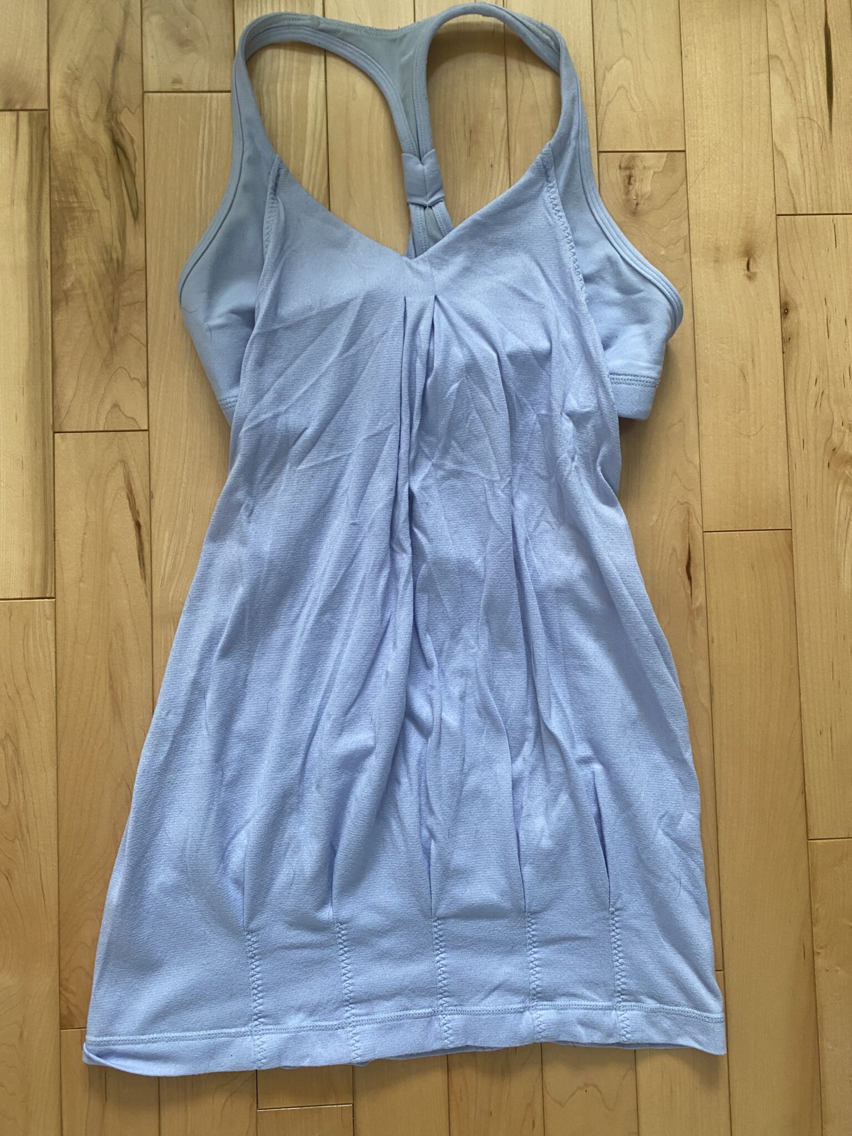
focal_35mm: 26
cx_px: 426
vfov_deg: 67.3
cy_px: 568
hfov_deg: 53.1
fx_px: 853
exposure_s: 1/87
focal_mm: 4.25
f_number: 1.8
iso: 125
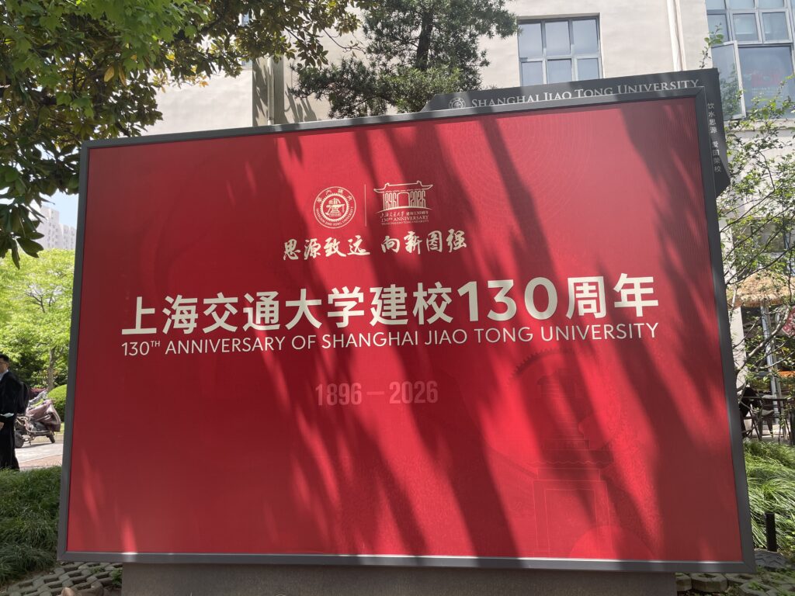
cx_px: 398
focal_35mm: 26
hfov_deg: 67.3
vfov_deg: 53.1
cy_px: 298
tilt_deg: +8.3
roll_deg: +2.2
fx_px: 597
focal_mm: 4.2
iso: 32
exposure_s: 1/698
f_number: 1.6
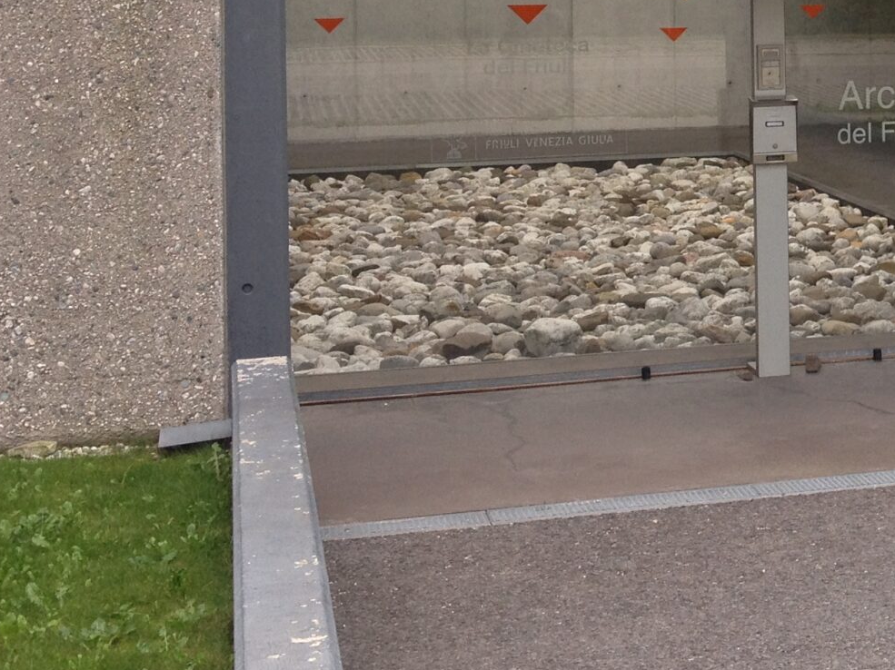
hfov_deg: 20.5
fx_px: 2352
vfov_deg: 15.9
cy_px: -25
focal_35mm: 91
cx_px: 1007
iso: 50
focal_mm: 4.28
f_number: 2.4
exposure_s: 1/120
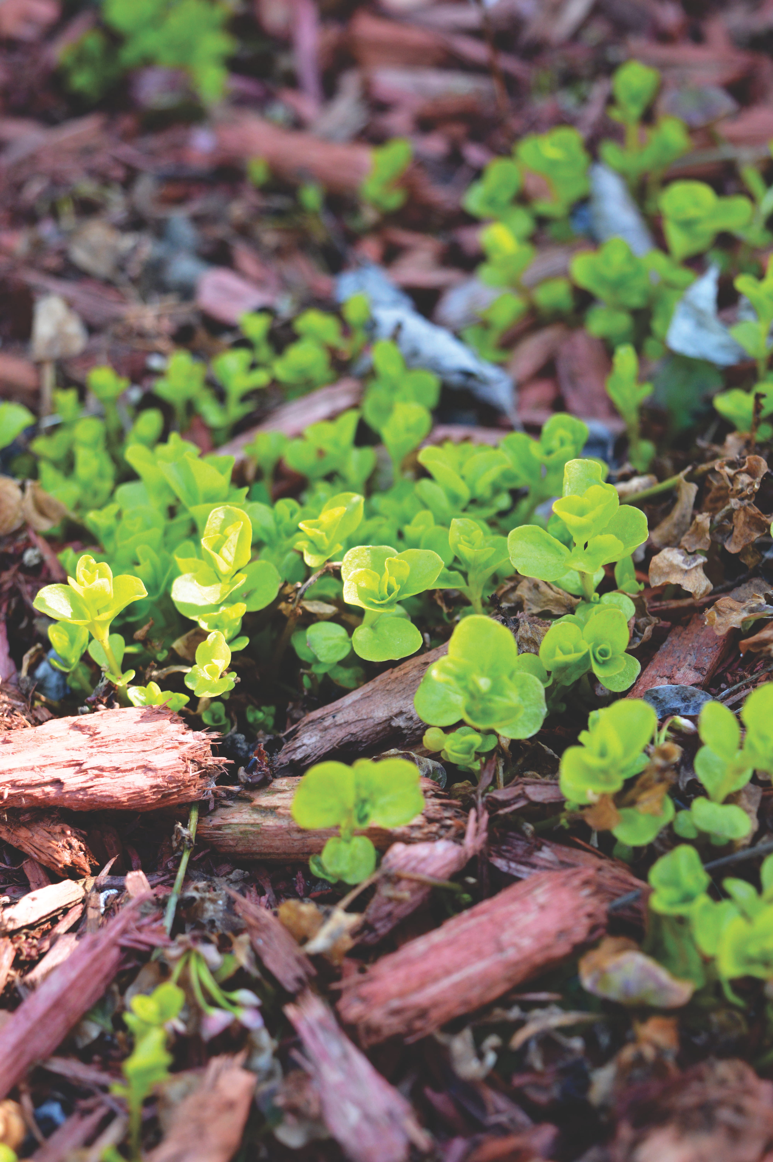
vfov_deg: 29.9
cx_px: 386
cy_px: 581
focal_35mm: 68
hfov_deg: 20.1
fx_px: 2178
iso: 400
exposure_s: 1/125
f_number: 5.6
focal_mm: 45
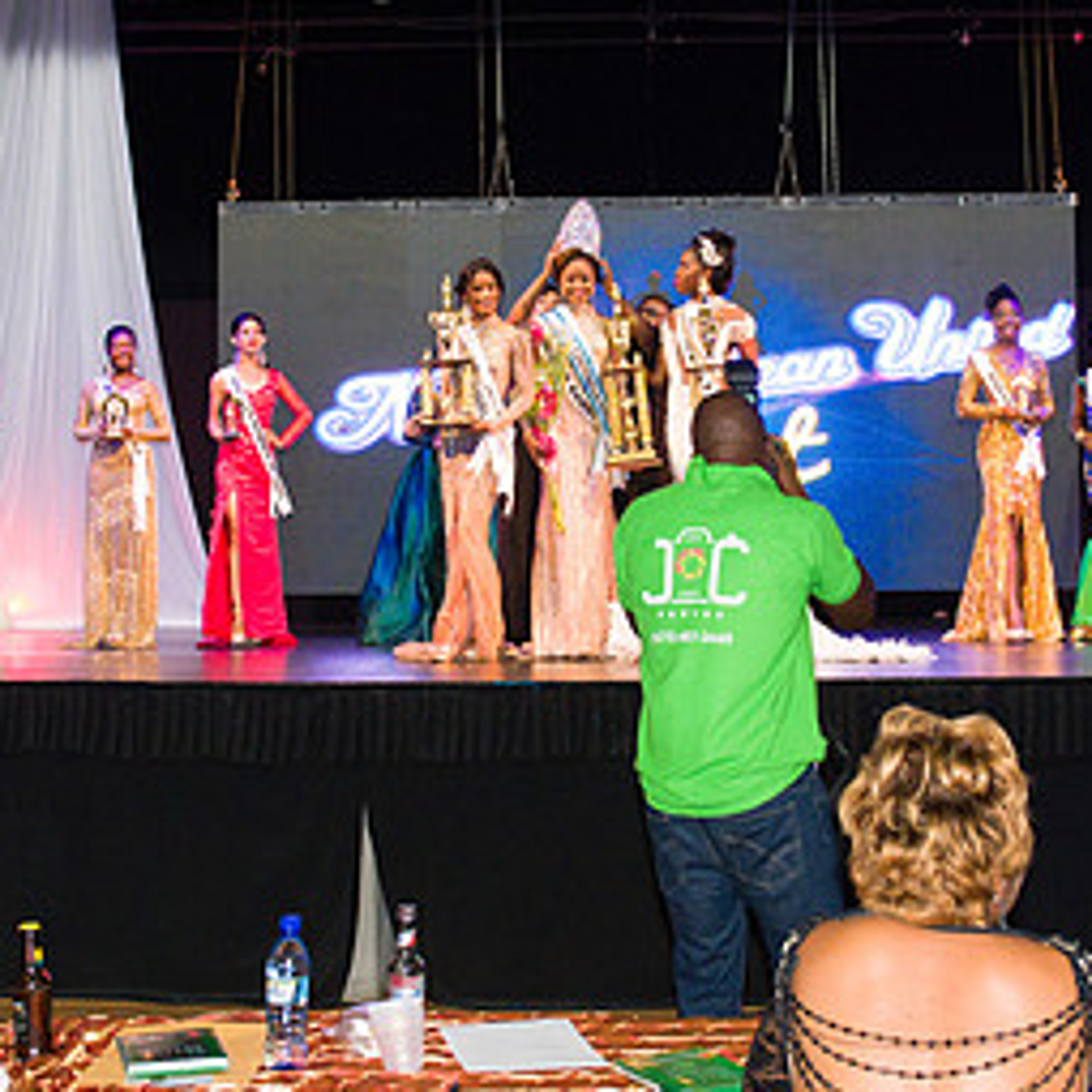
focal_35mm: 56
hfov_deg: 30.6
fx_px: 1999
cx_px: 544
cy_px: 452
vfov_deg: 30.5
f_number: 5
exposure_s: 1/160
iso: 4000
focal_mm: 29
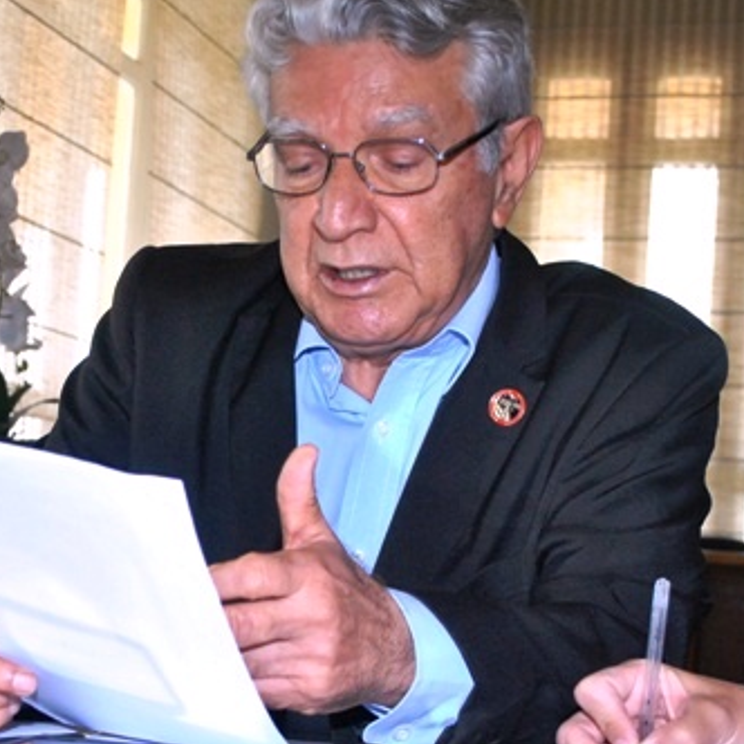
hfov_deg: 21.4
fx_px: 1945
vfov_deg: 21.6
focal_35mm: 80
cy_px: 448
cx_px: 164
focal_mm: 26
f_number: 4.2
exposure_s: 1/160
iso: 800
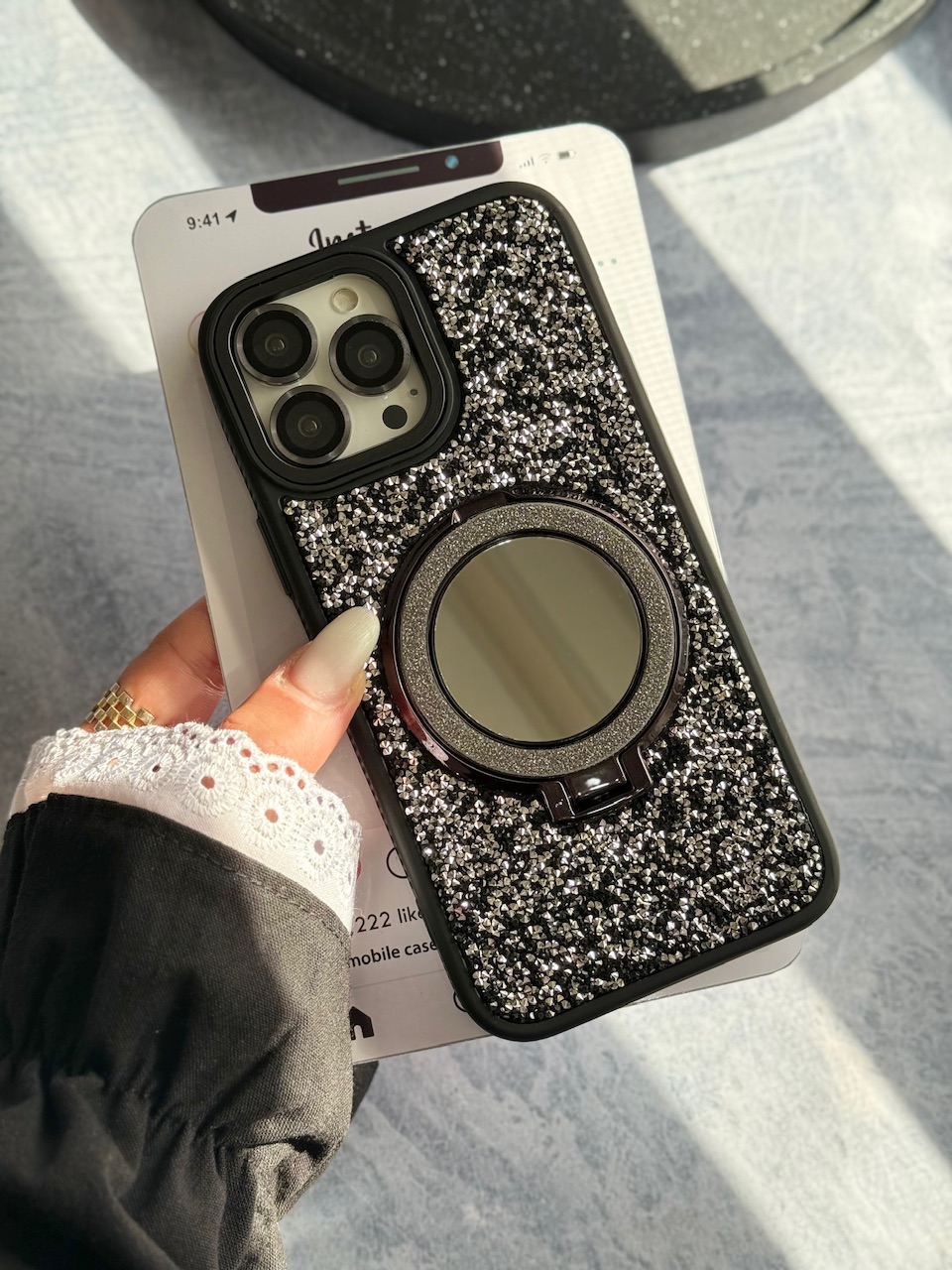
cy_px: 635
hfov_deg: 30.3
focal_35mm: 48
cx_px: 476
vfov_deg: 39.7
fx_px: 1760
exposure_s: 1/354
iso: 80
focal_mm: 6.76
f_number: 1.78
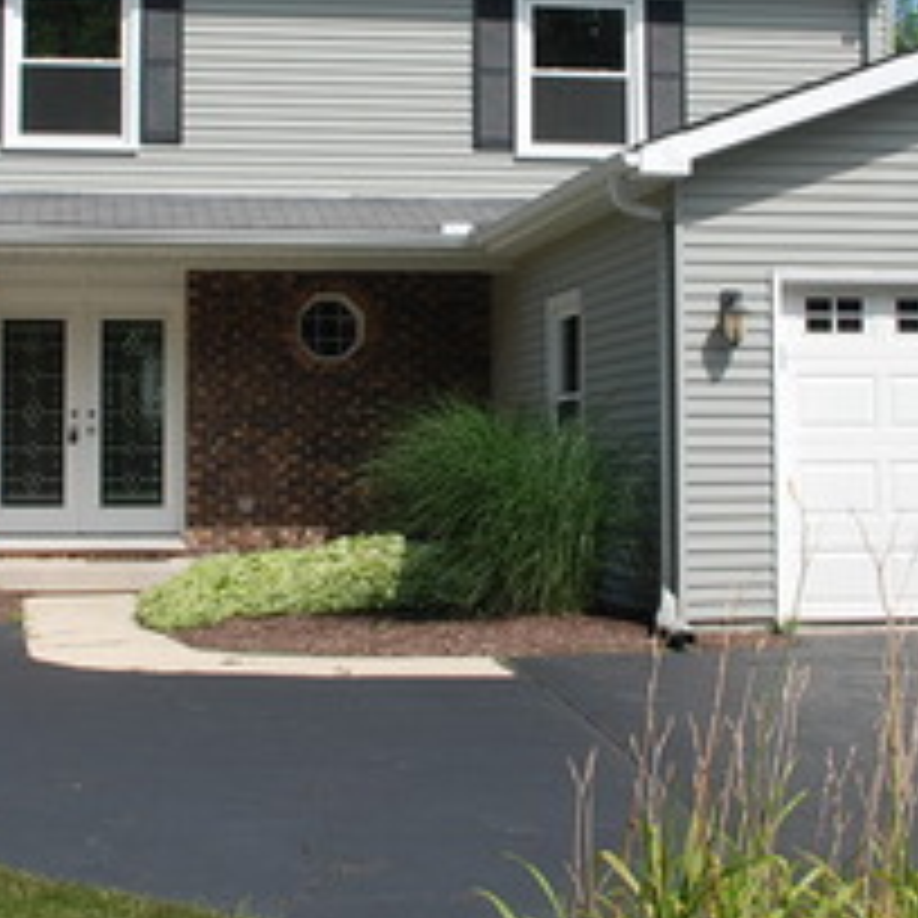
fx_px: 2400
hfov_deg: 21.7
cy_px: 234
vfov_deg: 21.5
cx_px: 441
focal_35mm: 80
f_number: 8
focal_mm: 20
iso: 100
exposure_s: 1/250
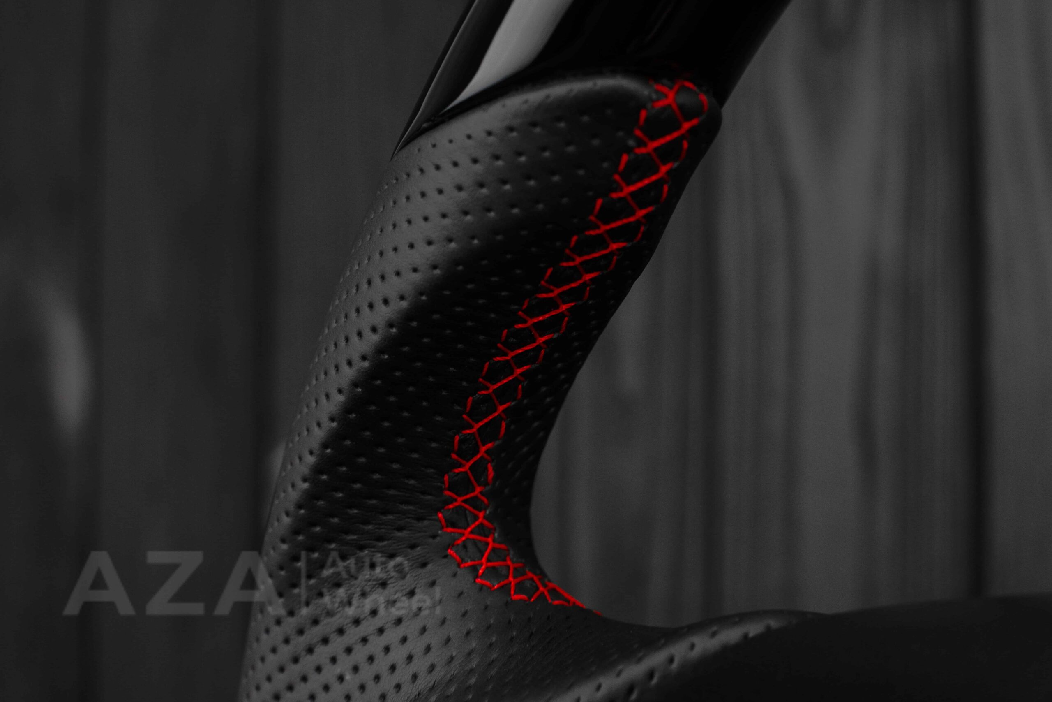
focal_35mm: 52
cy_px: 351
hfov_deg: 37.8
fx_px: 1534
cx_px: 526
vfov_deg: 25.8
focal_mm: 35
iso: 500
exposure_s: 1/125
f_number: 6.3
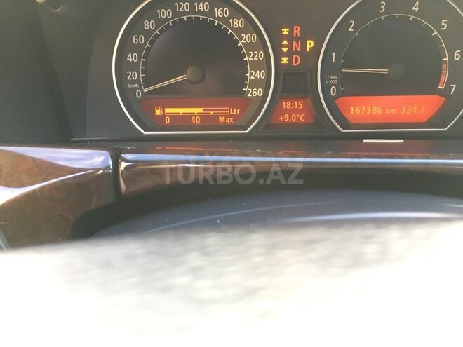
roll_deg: -1.2
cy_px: 174
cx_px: 232
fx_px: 388
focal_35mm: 29
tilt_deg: -27.6
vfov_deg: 48.2
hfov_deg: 61.7
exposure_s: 1/33
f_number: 2.2
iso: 125
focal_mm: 4.15
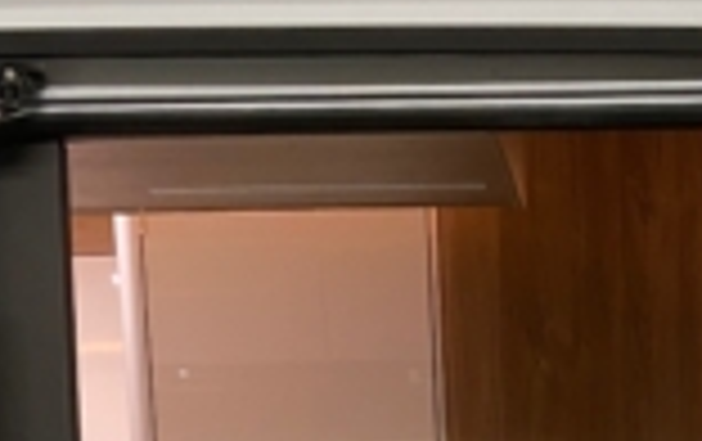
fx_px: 1801
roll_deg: +1.1
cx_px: 688
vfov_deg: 11.0
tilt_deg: -9.9
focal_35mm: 94
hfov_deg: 21.4
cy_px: 1172
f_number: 1.8
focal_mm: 4.25
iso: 160
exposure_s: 1/50
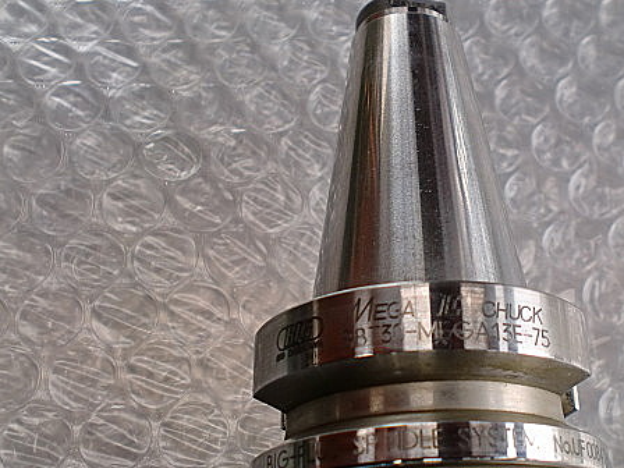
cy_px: 256
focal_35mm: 50
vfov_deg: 29.1
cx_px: 412
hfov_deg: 37.8
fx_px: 901
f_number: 3.1
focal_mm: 6.3
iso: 64
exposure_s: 1/125
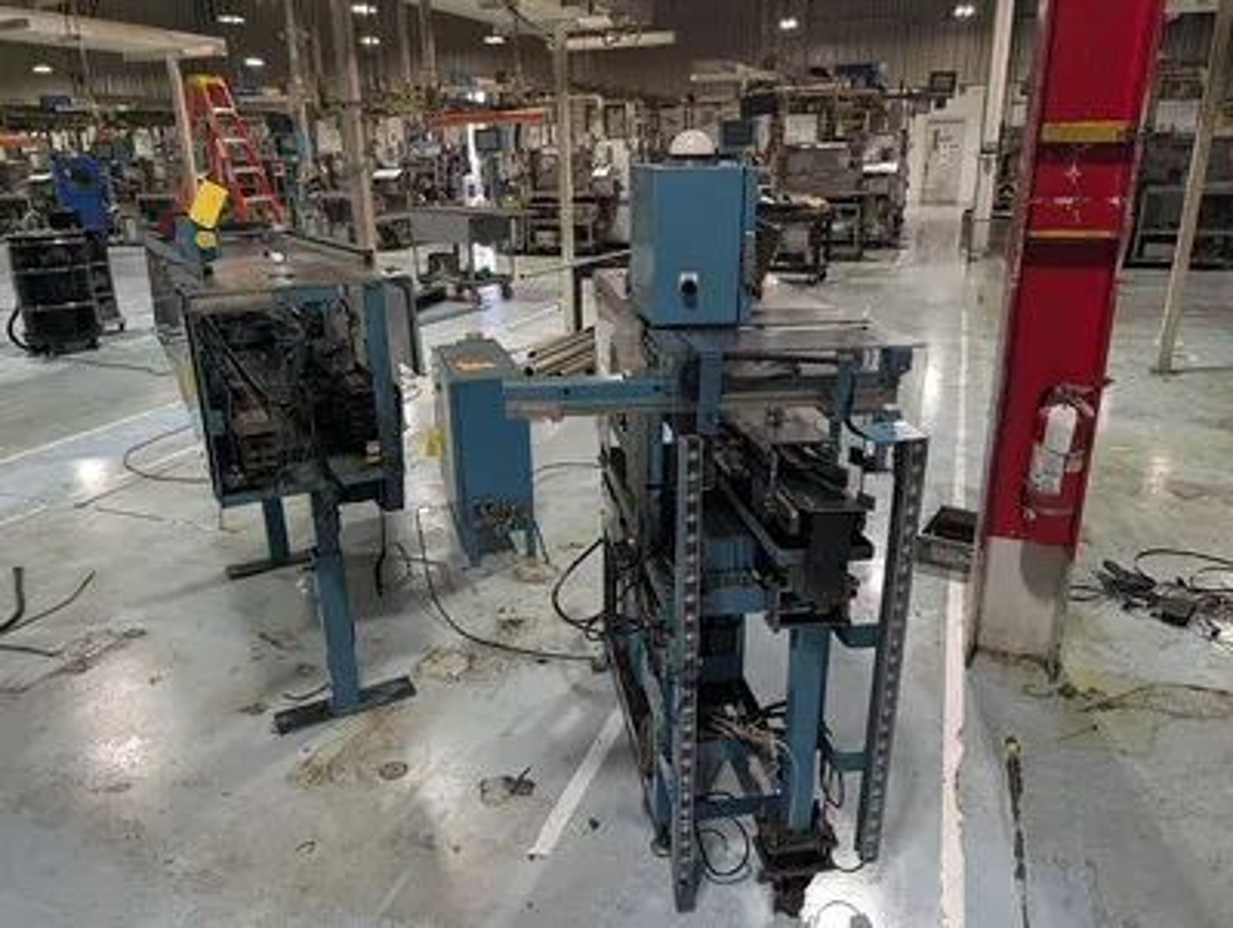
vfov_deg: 56.9
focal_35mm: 24
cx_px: 616
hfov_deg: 71.5
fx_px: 856
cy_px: 464
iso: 647
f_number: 1.68
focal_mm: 6.9
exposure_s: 1/986
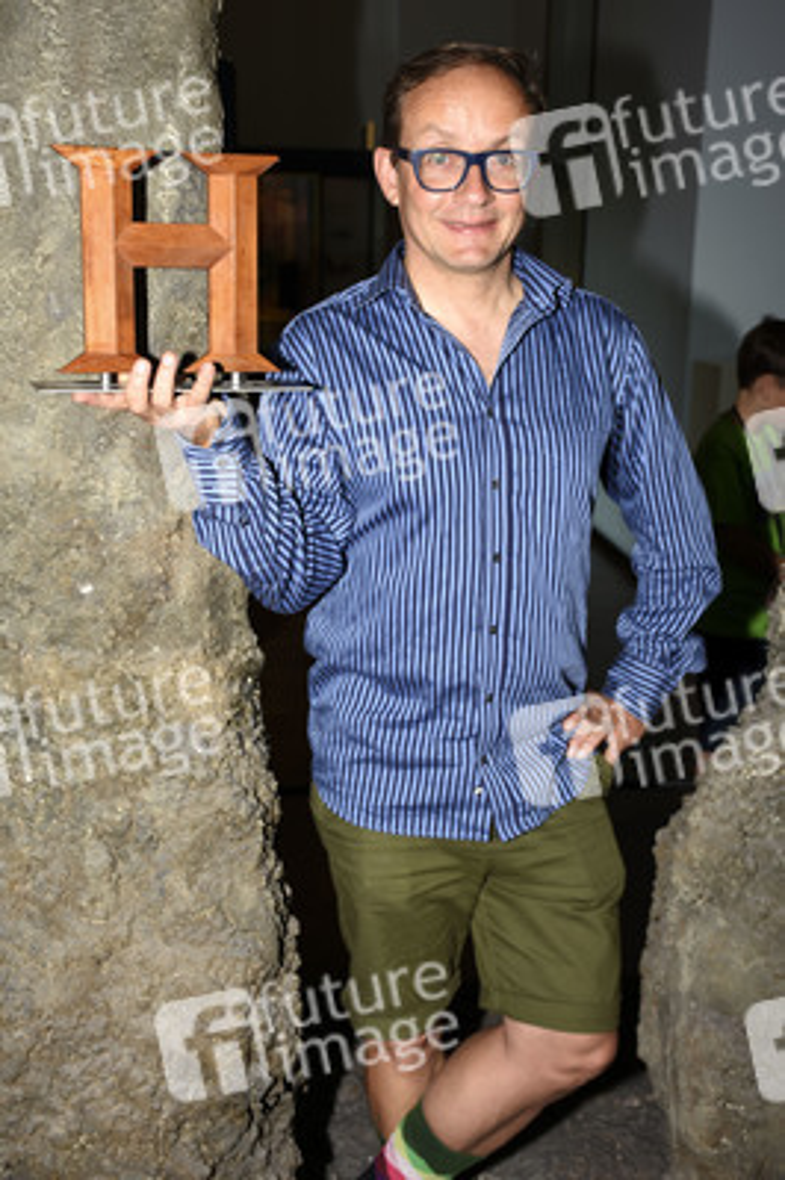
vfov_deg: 48.0
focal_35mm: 40
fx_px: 1327
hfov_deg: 33.0
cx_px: 392
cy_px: 590
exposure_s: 1/125
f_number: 4.5
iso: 100
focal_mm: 27
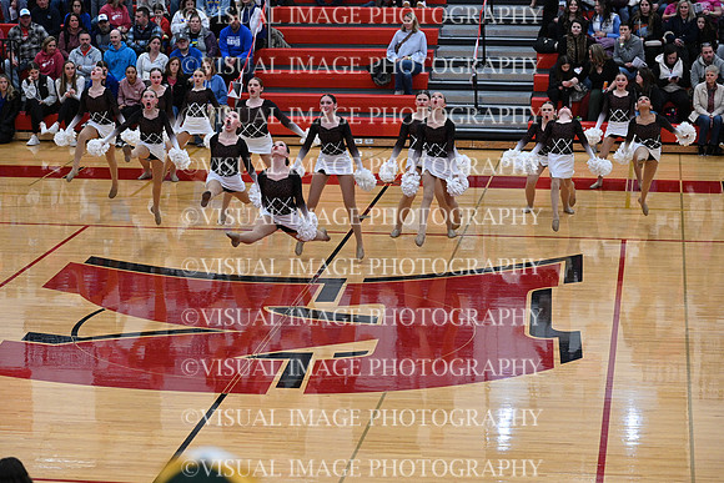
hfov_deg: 20.8
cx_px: 362
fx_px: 1971
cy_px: 242
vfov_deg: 14.0
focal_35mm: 98
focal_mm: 98
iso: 4000
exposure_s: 1/400
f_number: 4
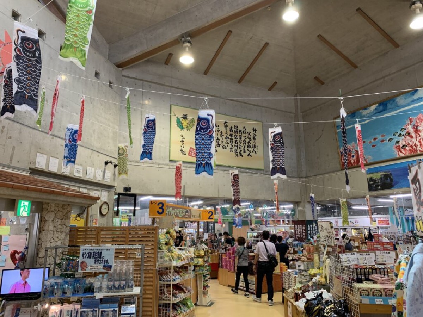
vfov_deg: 53.1
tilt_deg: +12.5
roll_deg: -0.1
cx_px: 212
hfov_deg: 67.3
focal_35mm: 26
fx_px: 318
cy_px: 158
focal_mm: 4.25
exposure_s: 1/60
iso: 80
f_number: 1.8
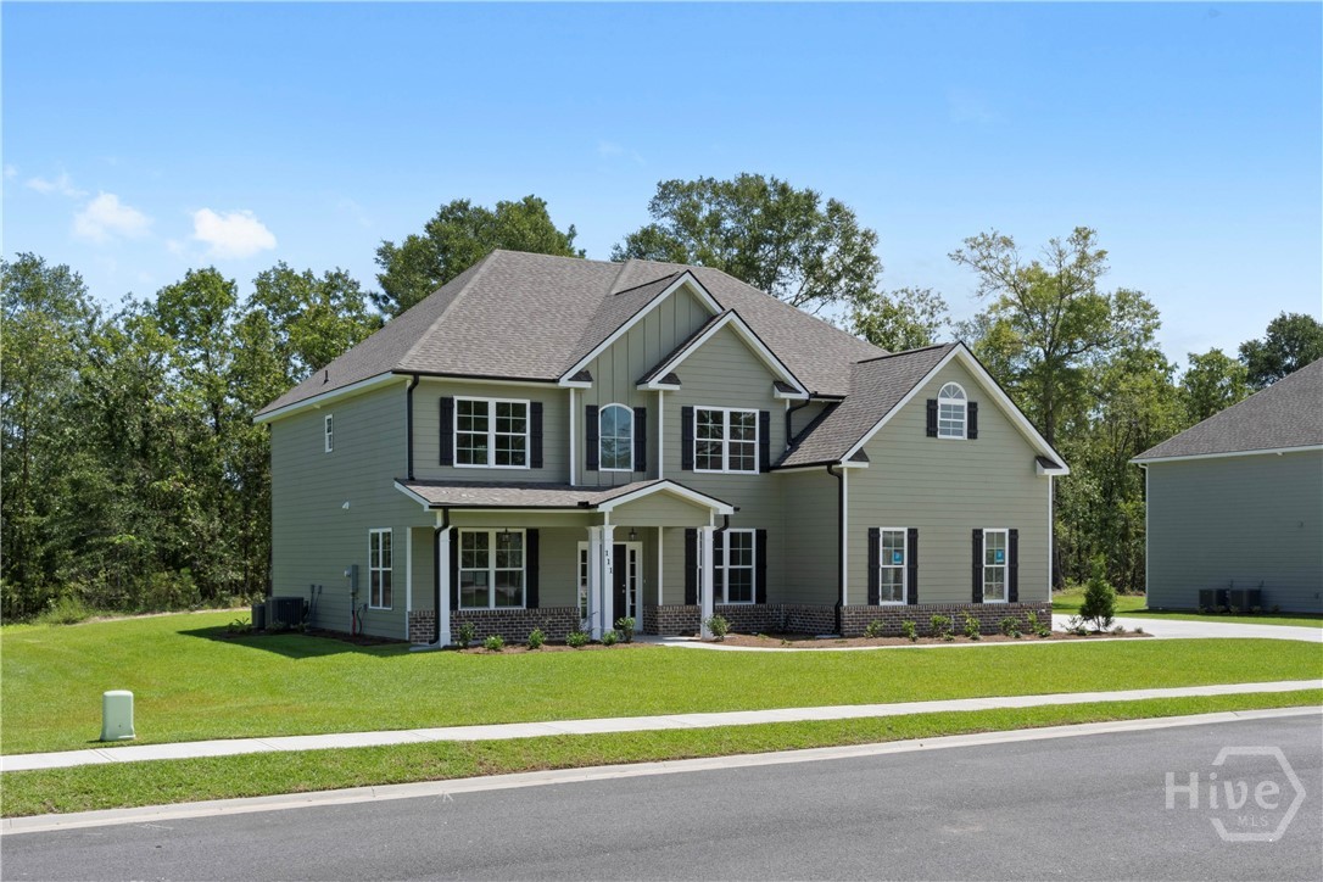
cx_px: 662
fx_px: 1102
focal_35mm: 30
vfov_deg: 43.6
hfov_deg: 61.9
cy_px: 441
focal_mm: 30
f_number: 18
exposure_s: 1/100
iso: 320
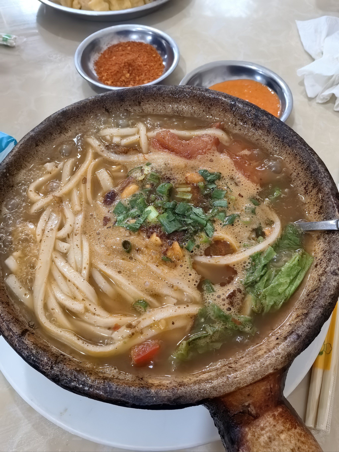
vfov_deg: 65.3
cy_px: 226
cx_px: 170
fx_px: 353
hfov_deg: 51.4
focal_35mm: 27
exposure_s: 1/100
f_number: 4
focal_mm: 5.75
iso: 2500
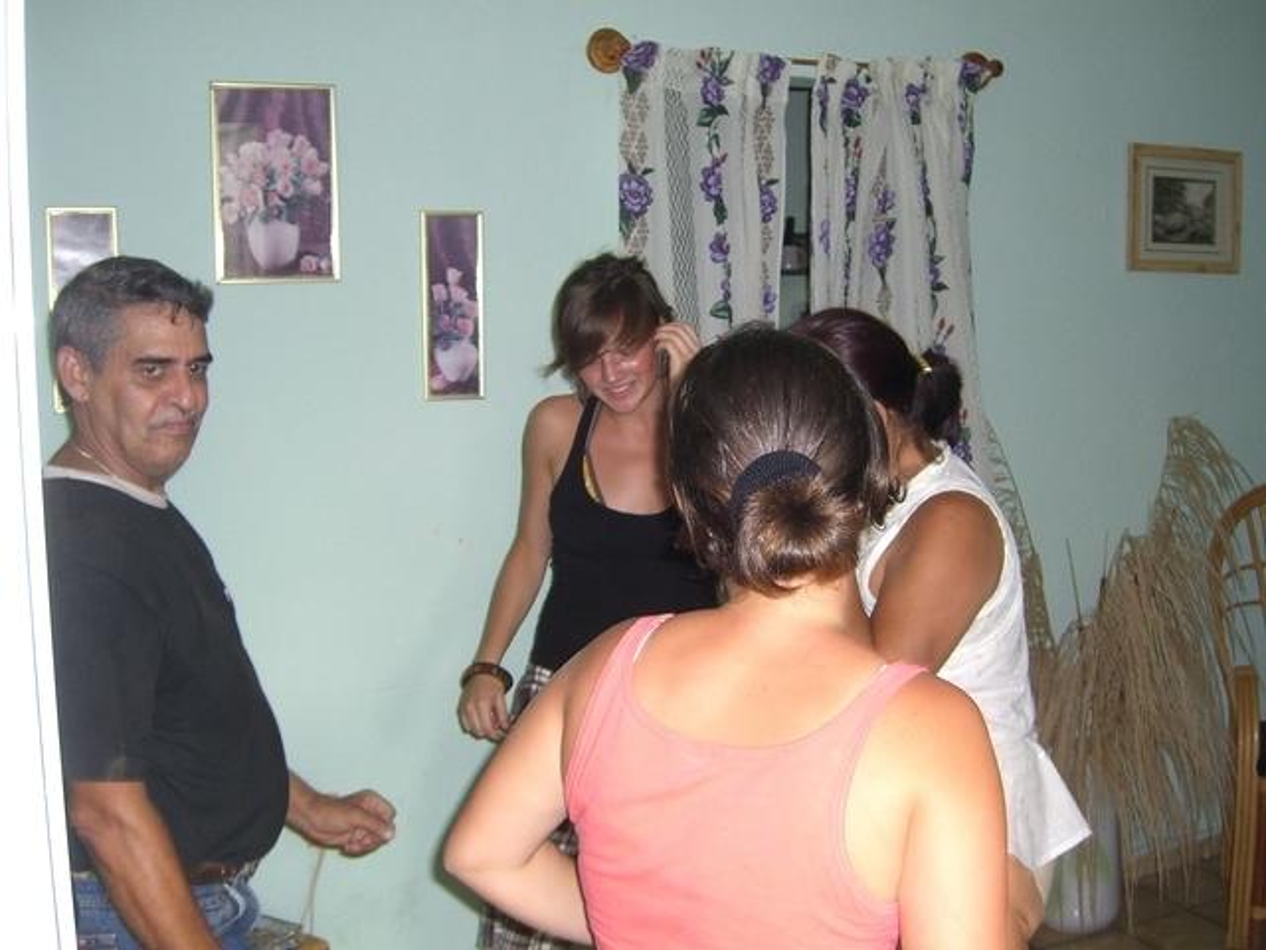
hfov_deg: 49.0
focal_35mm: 38
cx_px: 633
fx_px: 1390
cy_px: 475
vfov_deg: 37.7
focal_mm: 7.9
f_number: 2.8
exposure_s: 1/60
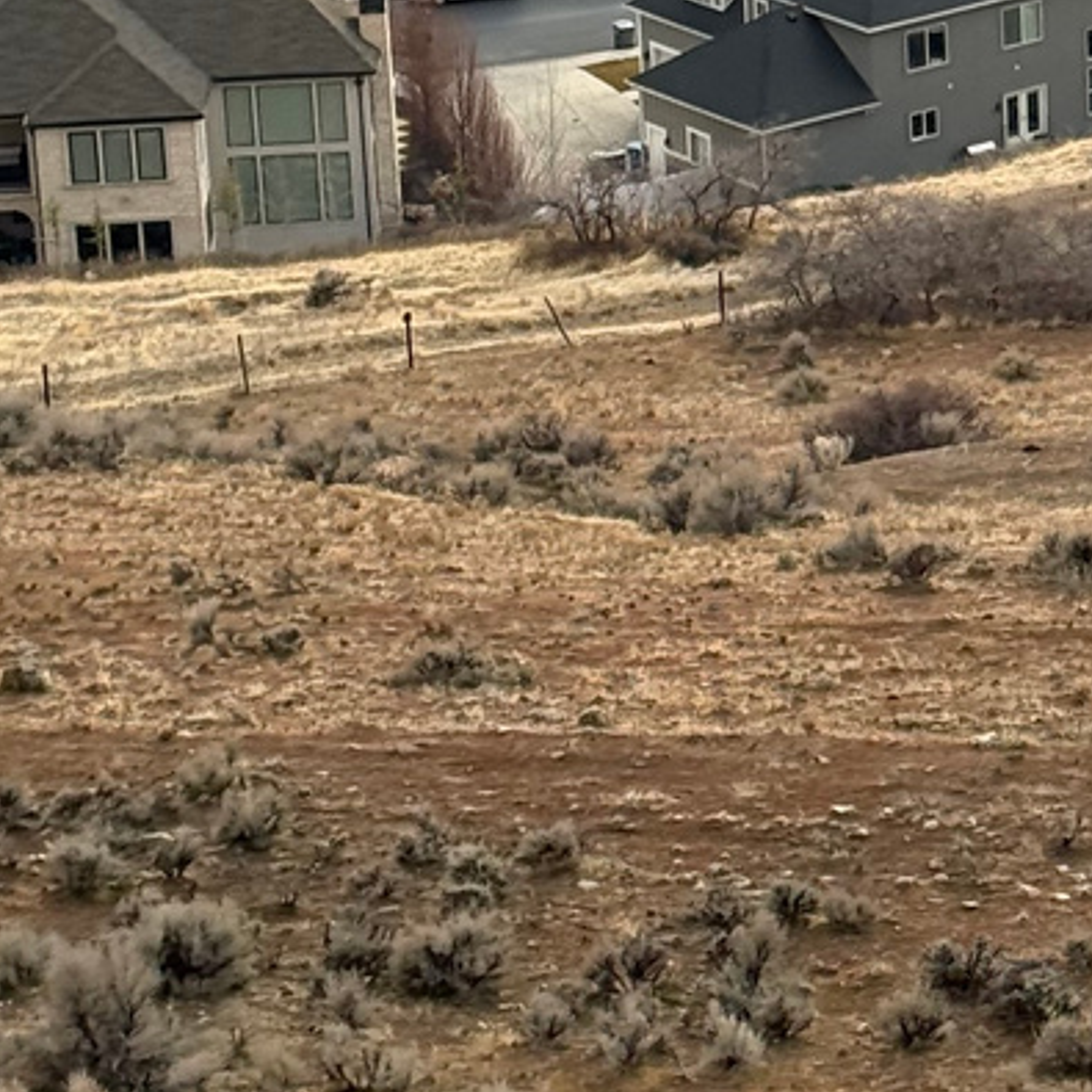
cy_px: 166
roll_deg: -0.2
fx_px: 5889
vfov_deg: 10.6
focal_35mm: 165
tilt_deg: -18.1
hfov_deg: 10.3
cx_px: 1537
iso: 100
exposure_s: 1/810
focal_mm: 6.76
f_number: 1.78
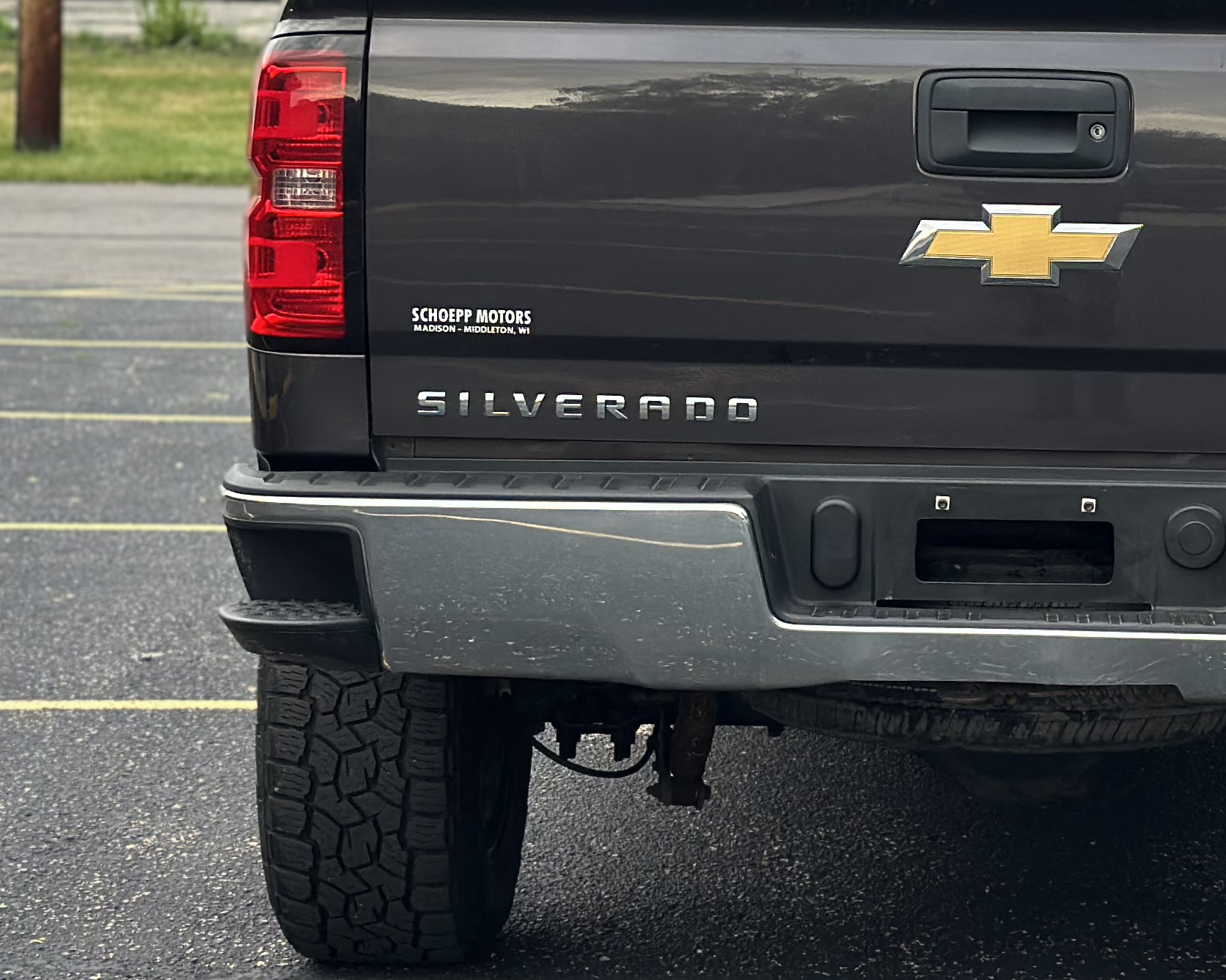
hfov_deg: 16.9
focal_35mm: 113
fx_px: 4099
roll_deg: +0.6
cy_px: 254
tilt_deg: -1.9
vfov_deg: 13.6
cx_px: 1006
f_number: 1.78
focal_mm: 6.86
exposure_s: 1/227
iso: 80
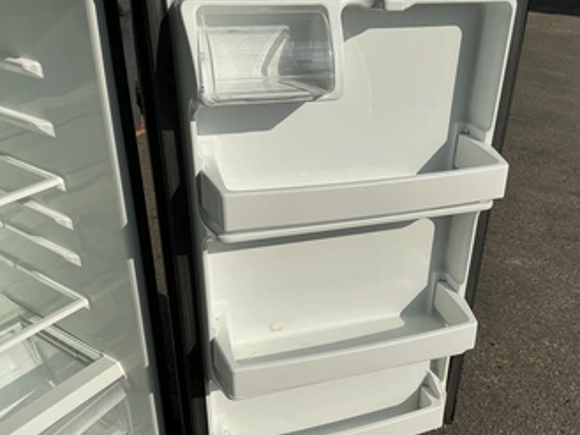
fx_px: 570
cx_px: 331
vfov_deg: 41.8
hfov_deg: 53.7
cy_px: 238
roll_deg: -2.6
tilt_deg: -26.6
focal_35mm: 34
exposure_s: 1/6536
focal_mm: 3
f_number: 1.8
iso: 25
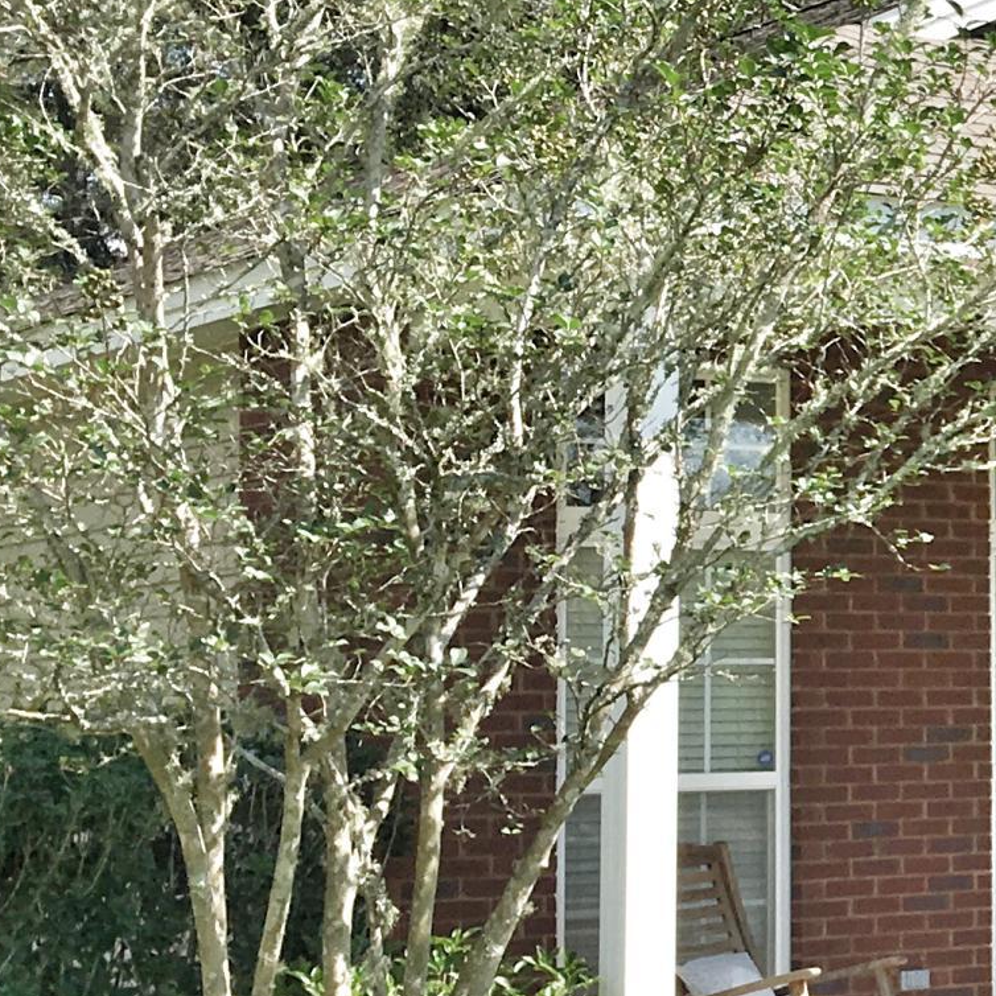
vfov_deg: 17.1
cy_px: 546
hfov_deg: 15.0
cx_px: 1733
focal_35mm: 102
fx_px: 3320
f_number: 2.2
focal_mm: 4.15
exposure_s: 1/1282
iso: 25
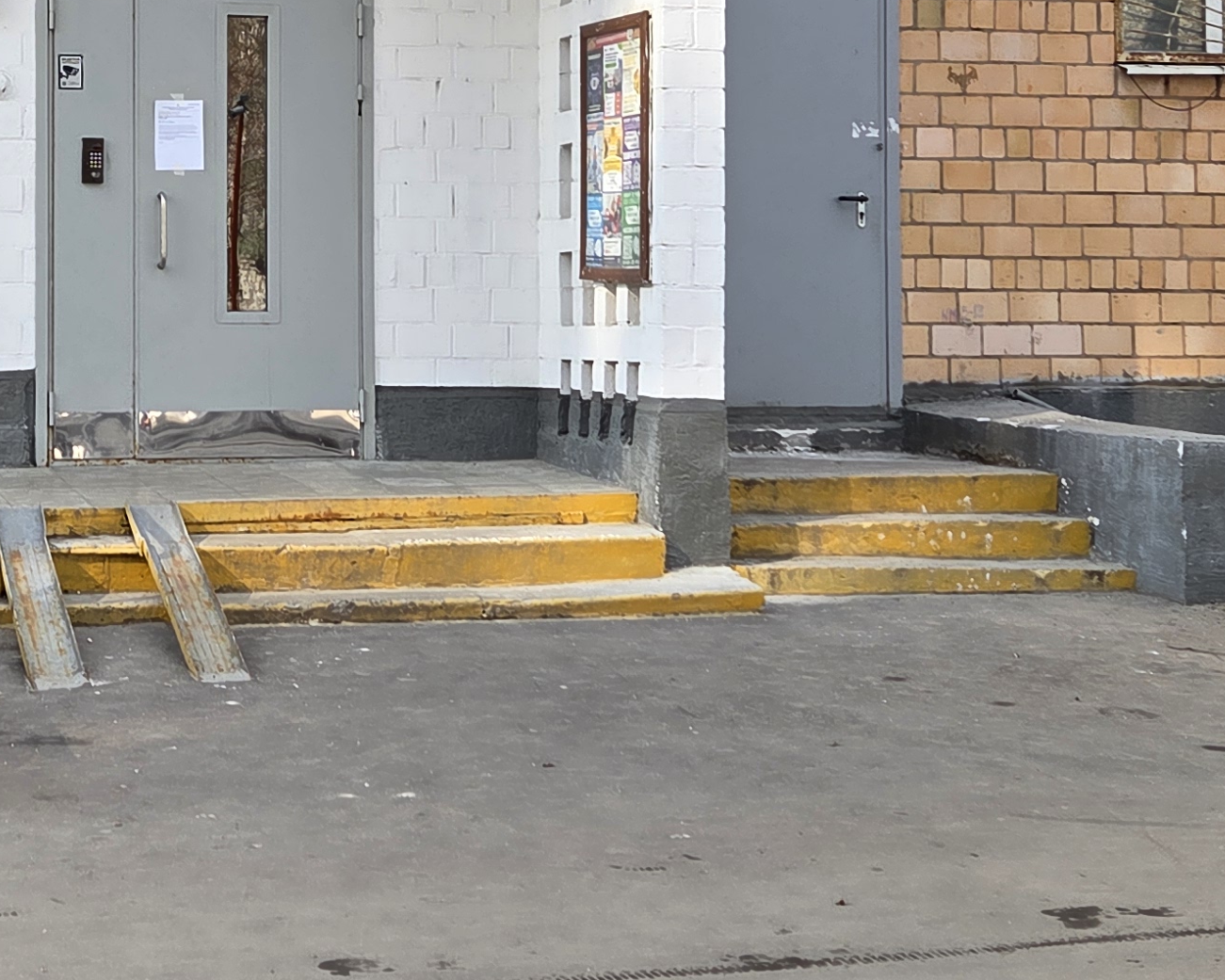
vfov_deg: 21.9
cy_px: 201
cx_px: 169
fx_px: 2502
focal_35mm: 69
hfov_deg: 26.8
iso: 80
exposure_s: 1/679
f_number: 1.8
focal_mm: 5.4
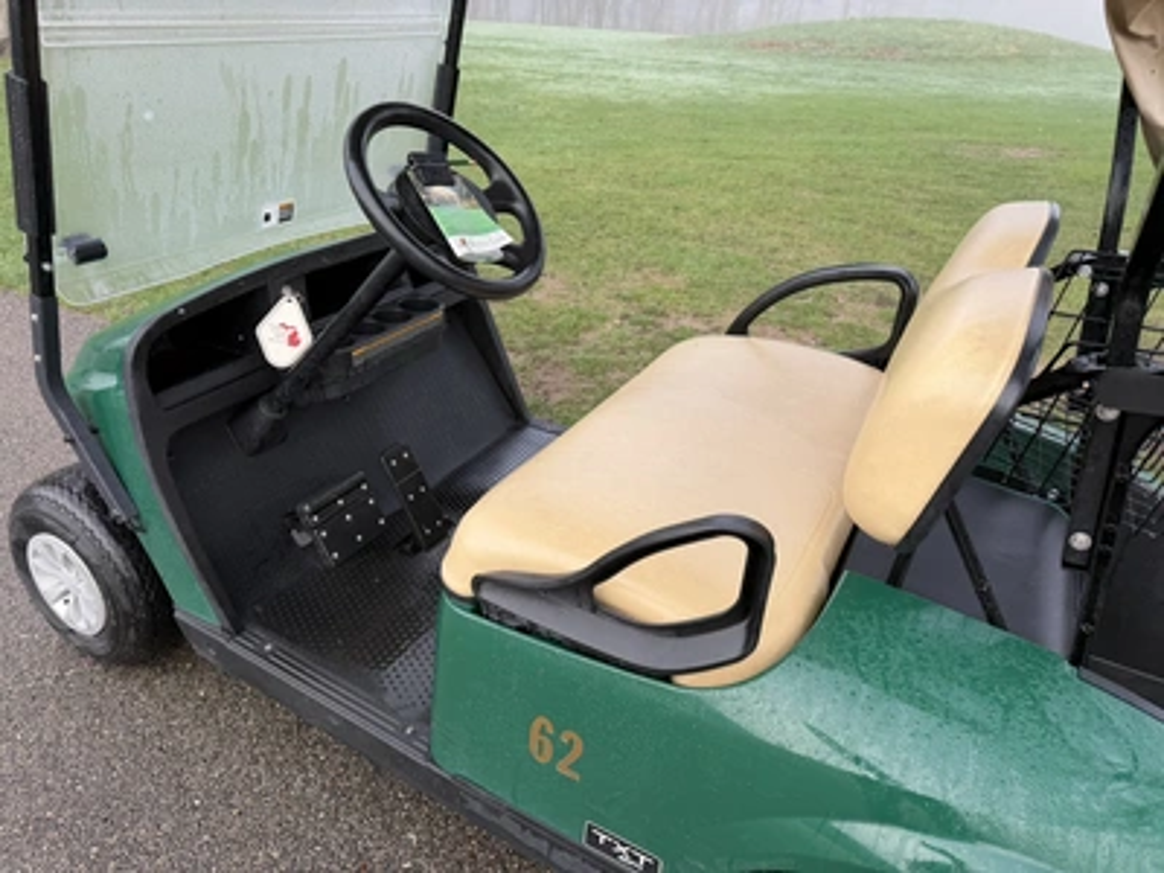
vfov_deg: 56.8
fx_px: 807
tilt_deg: -25.9
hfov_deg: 71.6
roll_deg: -1.9
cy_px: 436
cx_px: 582
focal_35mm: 24
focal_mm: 6.76
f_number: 1.78
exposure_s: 1/405
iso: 80
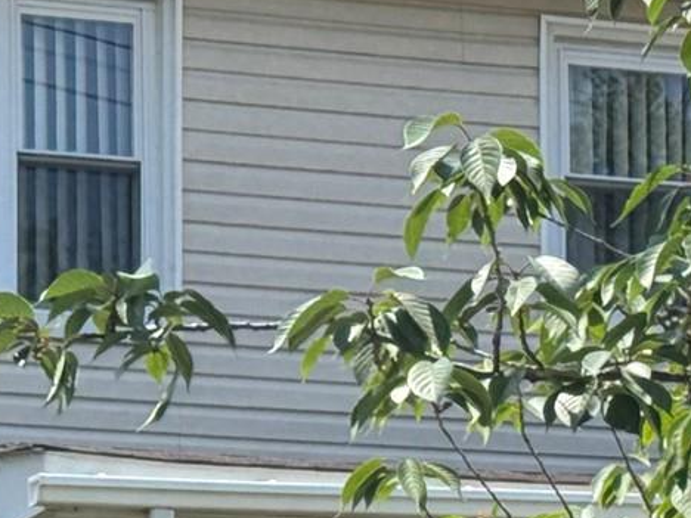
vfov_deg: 7.0
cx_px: 96
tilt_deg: +6.3
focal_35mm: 210
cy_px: 787
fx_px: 4192
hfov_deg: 9.4
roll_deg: +0.7
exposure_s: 1/2045
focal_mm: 6.76
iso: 64
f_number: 1.78
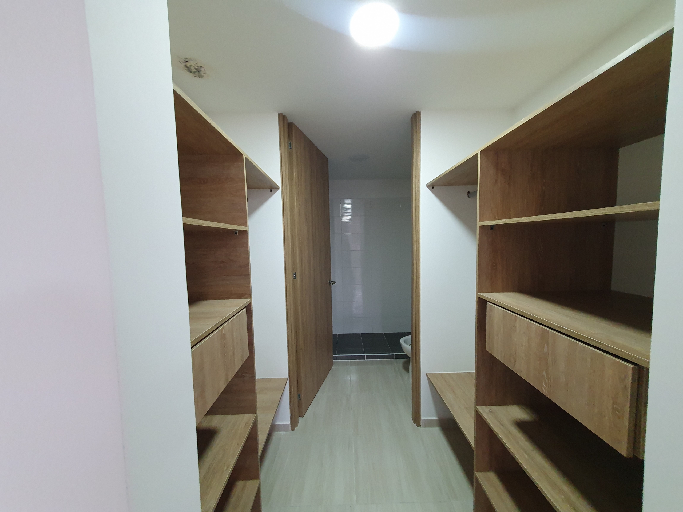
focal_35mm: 13
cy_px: 256
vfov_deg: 89.9
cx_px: 342
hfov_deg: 106.2
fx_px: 256
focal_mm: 1.8
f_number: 2.2
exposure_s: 1/60
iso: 320
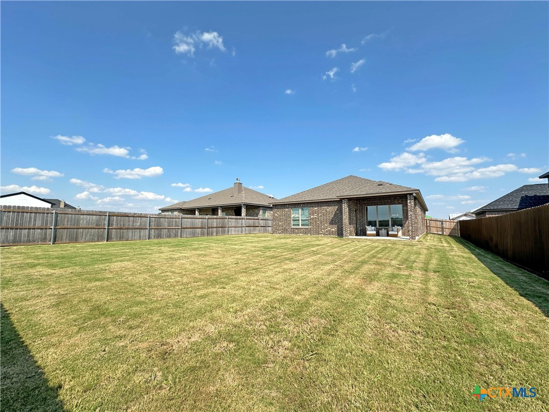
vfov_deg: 85.7
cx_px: 274
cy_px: 206
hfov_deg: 102.1
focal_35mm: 14
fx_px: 222
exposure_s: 1/1247
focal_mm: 2.22
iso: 50
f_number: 2.2
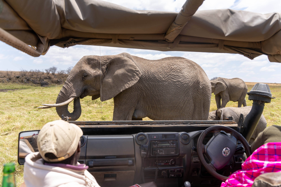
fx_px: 219
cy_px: 94
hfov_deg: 65.5
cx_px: 140
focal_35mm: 28
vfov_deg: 46.4
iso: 100
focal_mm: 28
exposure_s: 1/400
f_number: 4.5
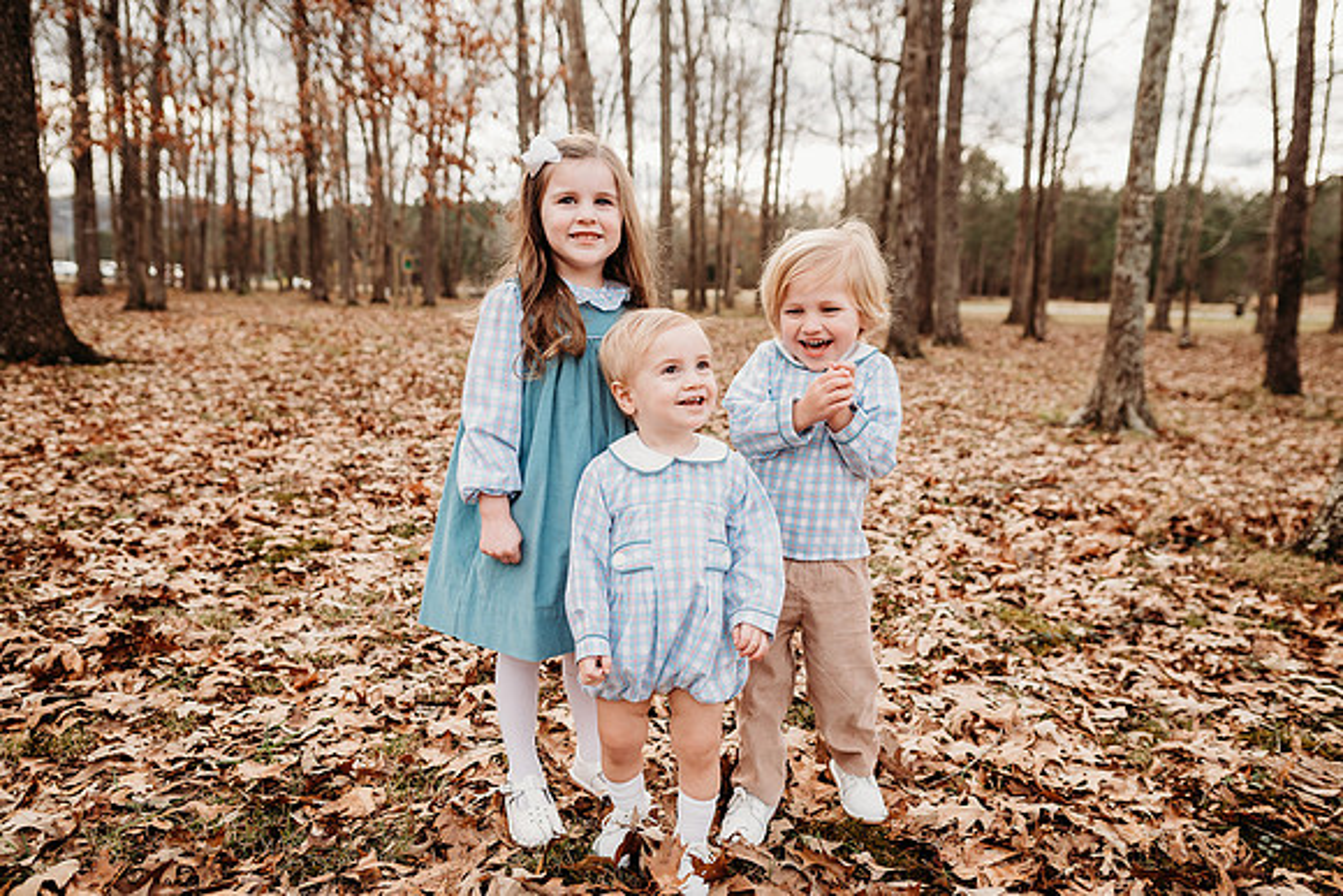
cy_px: 448
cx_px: 672
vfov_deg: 53.2
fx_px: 896
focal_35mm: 24
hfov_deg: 73.7
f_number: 3.2
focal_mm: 24
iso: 100
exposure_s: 1/250
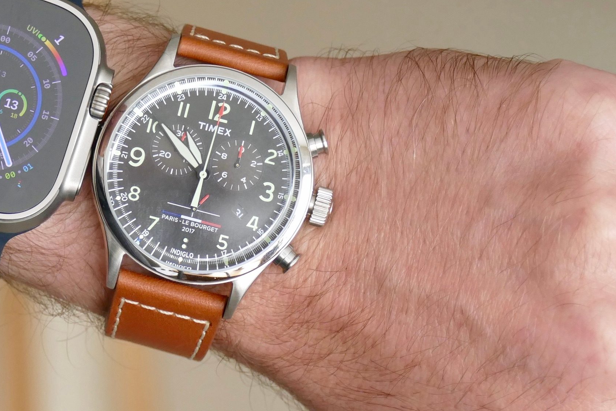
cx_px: 95
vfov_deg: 5.9
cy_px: 151
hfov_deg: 8.8
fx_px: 3970
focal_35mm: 232
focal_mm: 47.46
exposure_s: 1/80
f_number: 3.9
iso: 800
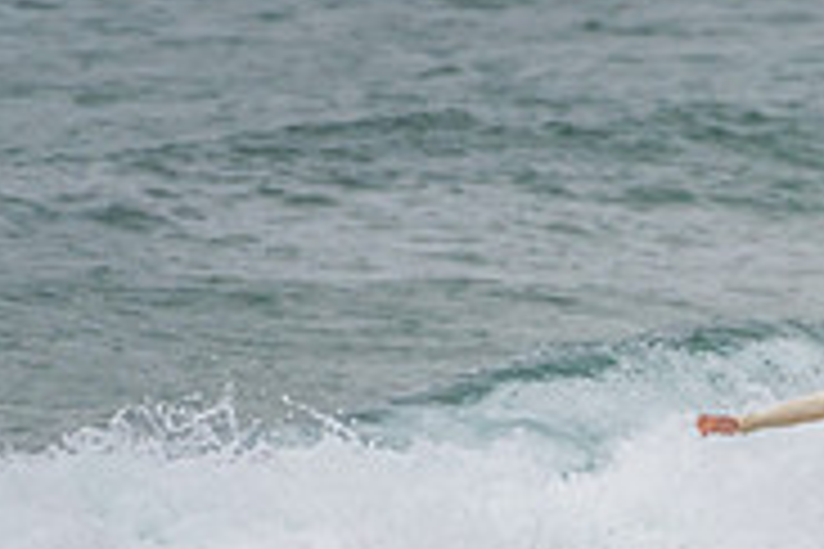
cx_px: 959
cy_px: 565
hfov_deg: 1.0
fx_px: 45843
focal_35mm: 2003
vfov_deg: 0.7
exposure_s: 1/320
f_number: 5.6
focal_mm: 500
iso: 280
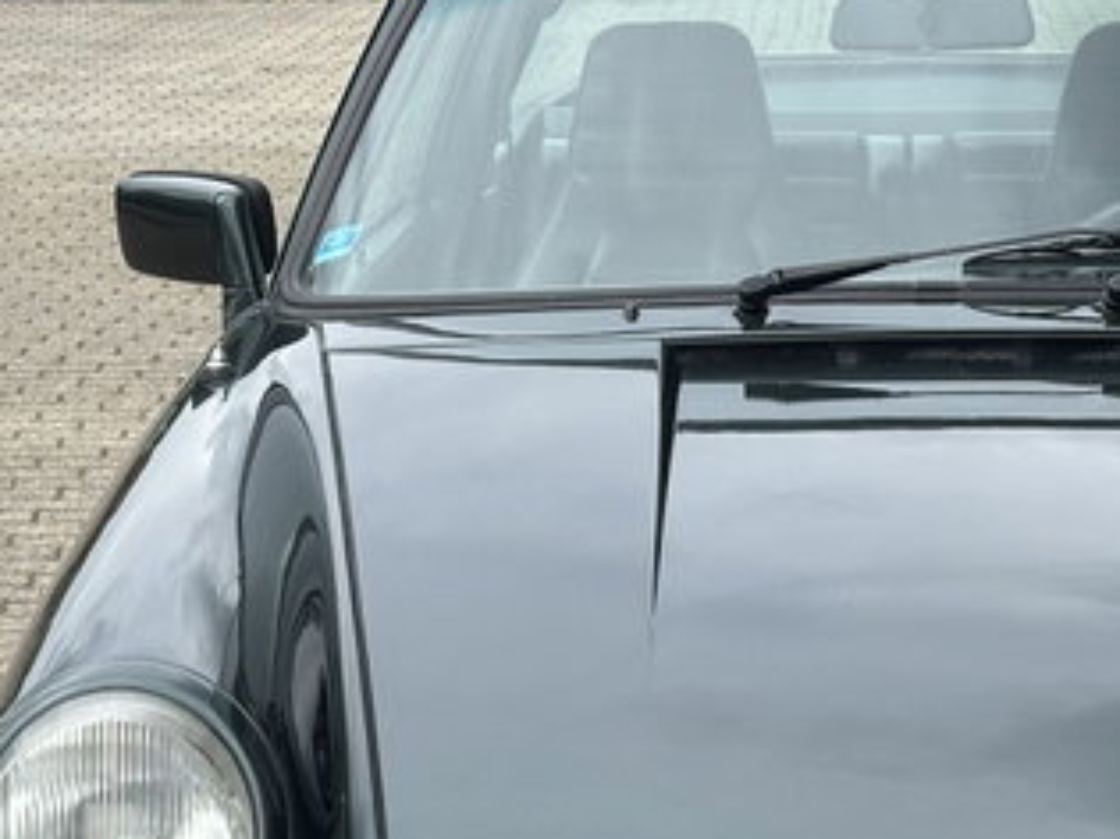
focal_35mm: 117
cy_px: 750
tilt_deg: -15.0
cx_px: 885
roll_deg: -0.5
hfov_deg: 16.7
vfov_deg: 12.6
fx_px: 3784
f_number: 1.78
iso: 64
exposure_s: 1/1880
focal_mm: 6.86
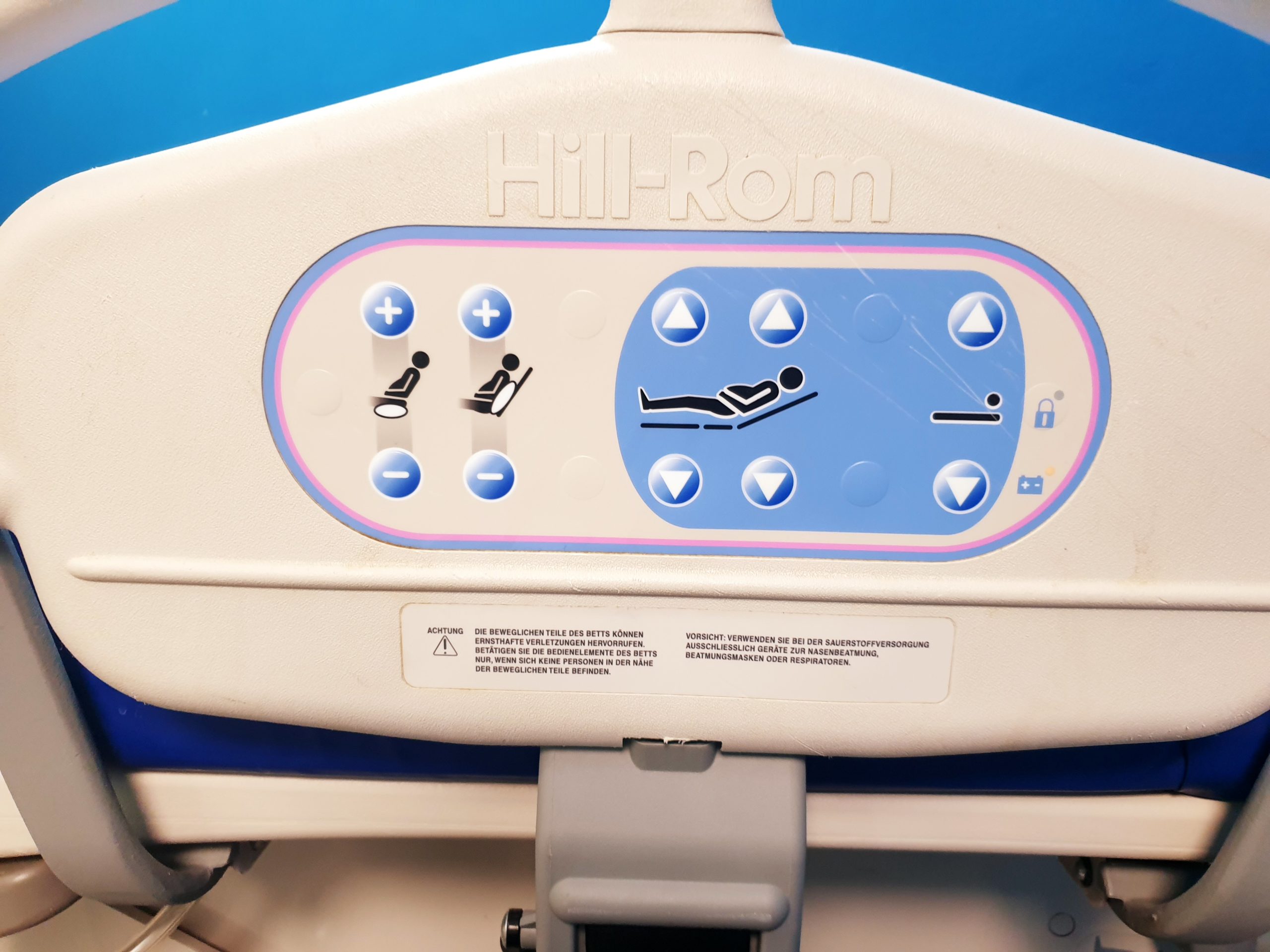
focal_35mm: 26
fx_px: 954
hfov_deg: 67.3
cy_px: 476
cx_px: 635
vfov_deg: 53.1
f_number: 1.5
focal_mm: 4.3
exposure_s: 1/50
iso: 125
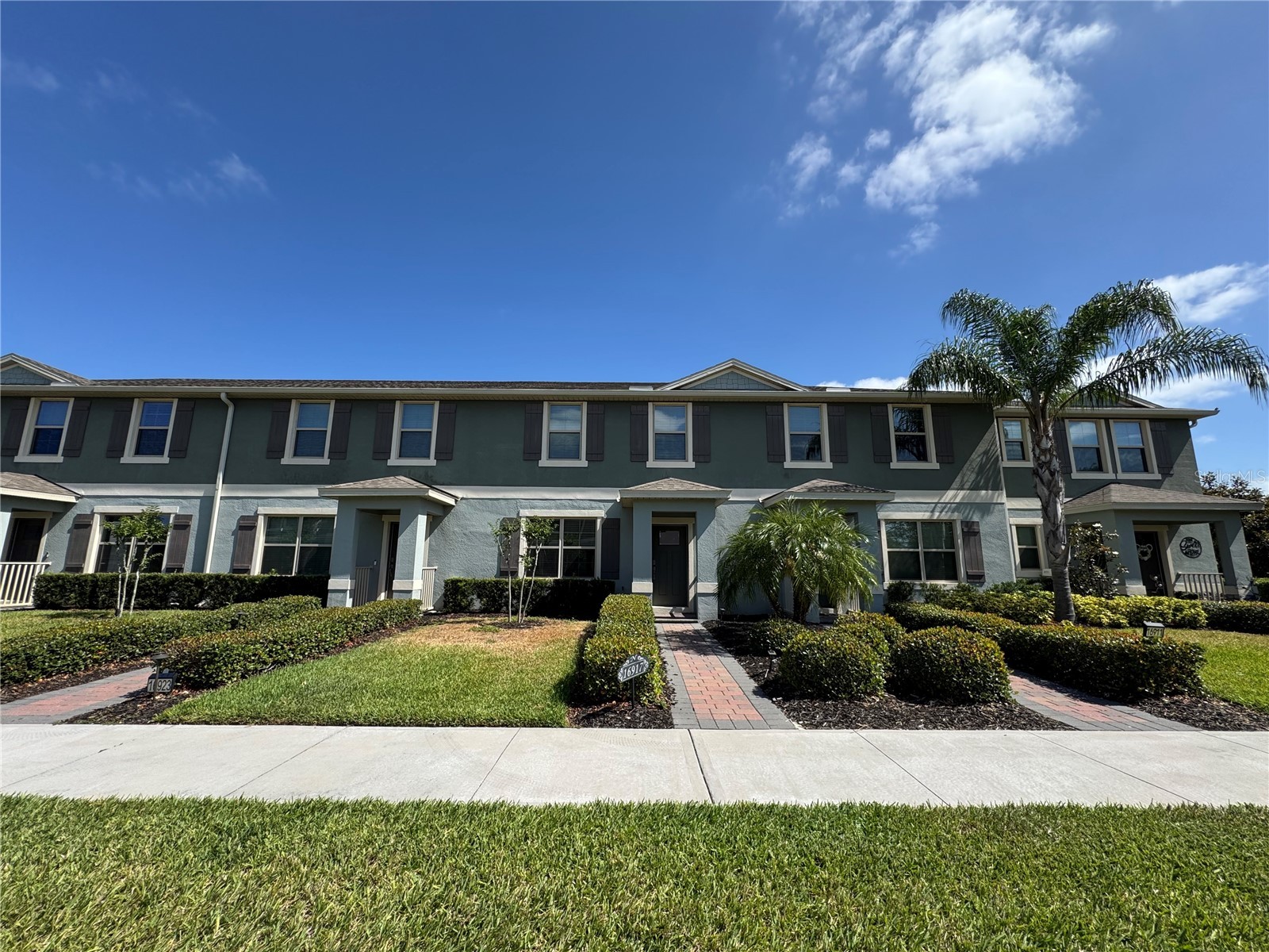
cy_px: 476
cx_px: 634
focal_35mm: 14
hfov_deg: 102.1
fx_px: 513
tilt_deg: +10.1
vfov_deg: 85.7
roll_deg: -0.5
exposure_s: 1/1078
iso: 40
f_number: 2.2
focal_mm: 2.22
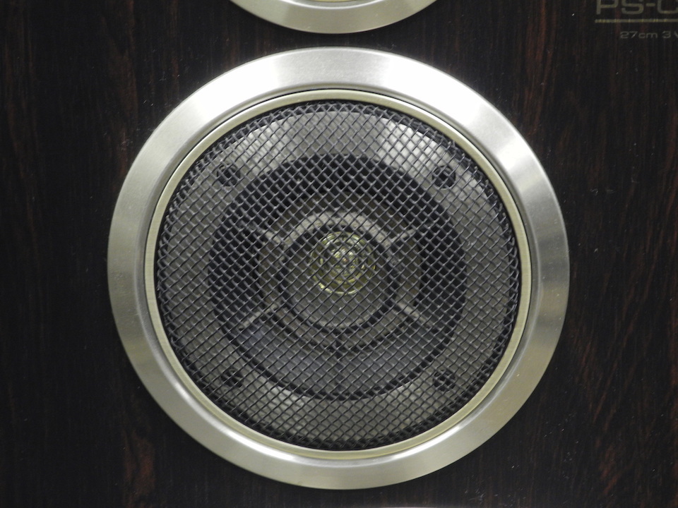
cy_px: 254
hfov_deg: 9.9
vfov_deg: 7.4
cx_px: 339
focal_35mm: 200
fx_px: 3917
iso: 400
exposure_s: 1/7
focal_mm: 42.6
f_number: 5.6
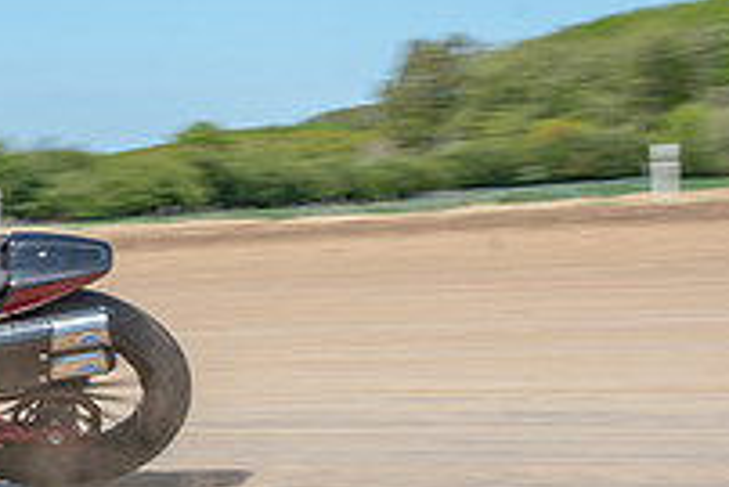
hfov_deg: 17.4
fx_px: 2229
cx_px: -231
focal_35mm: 110
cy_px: 120
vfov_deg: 12.4
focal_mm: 32
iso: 100
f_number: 8
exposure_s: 1/160
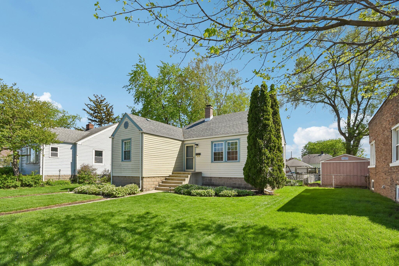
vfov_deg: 77.3
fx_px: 166
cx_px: 200
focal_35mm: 15
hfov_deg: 100.4
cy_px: 133
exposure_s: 1/1000
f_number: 8
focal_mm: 10
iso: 640
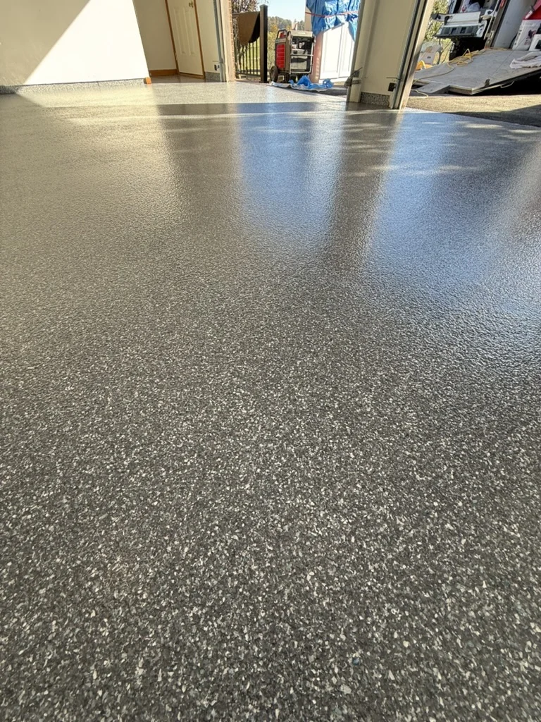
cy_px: 361
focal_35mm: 14
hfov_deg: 85.7
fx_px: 292
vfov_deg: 102.1
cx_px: 270
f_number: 2.2
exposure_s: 1/120
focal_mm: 2.22
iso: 50
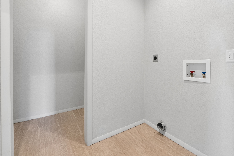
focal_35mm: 18
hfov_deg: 89.9
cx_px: 123
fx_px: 117
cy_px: 63
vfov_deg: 66.9
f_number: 8
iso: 800
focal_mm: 15
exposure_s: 1/10
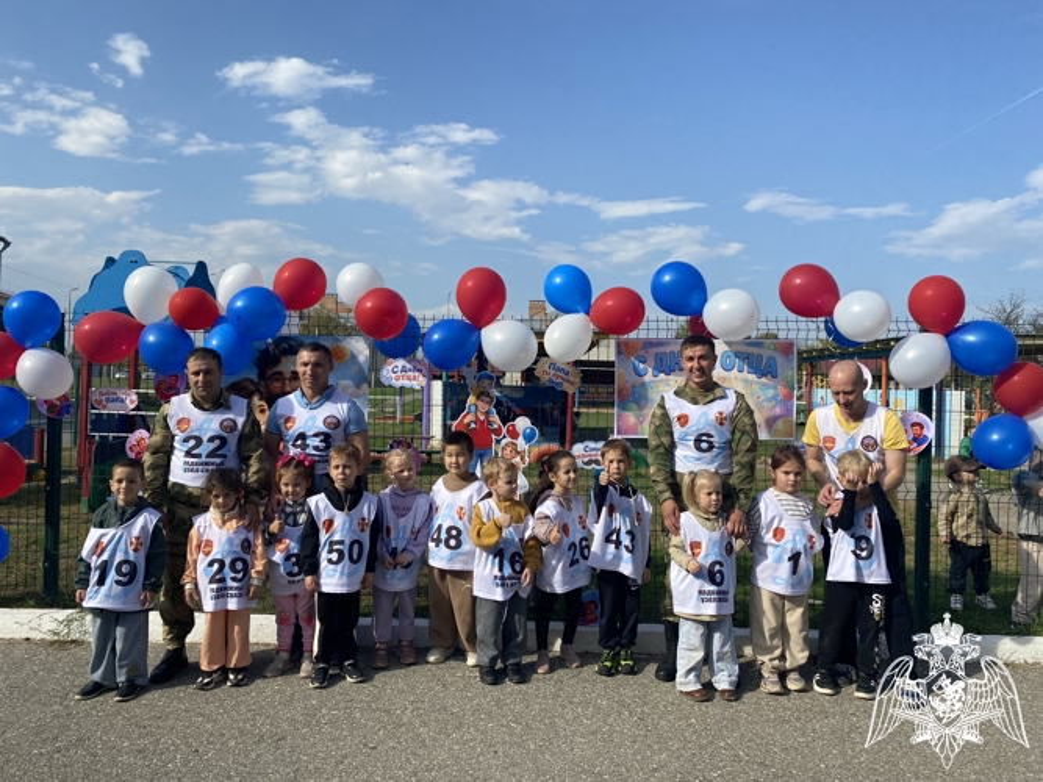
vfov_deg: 53.0
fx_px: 783
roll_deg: -2.0
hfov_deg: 67.3
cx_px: 522
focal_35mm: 26
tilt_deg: +0.0
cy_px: 391
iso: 32
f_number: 1.8
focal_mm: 4.25
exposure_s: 1/2358
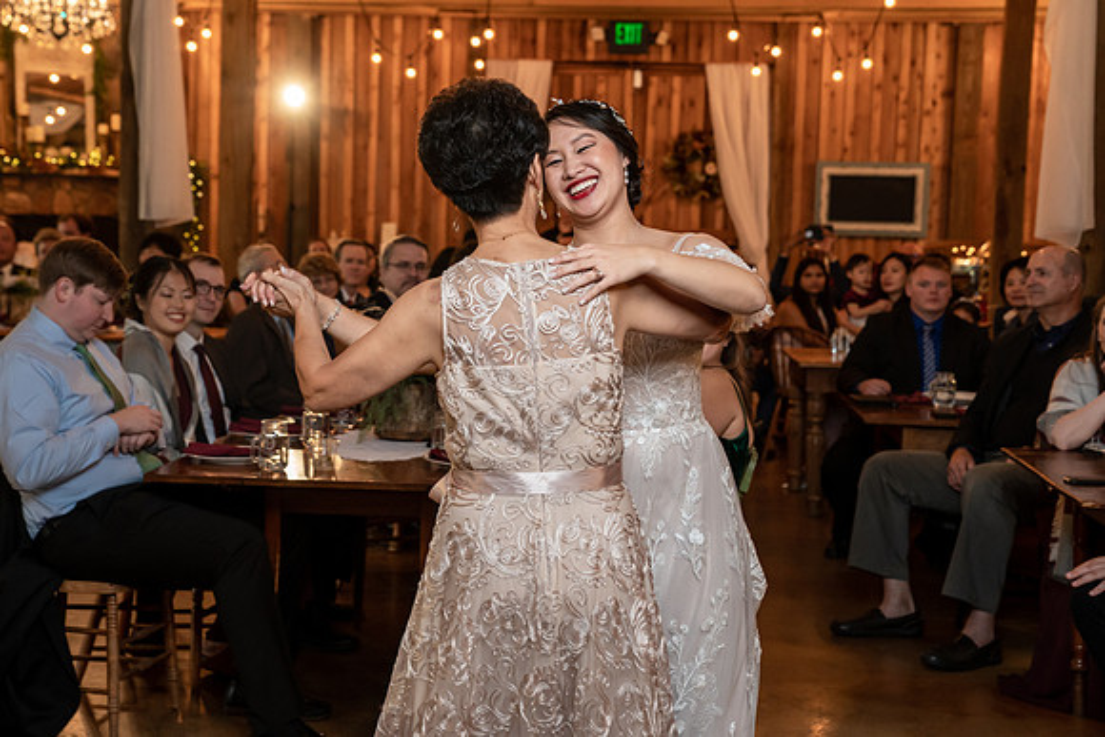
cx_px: 499
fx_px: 1892
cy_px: 333
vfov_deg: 22.0
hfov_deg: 32.5
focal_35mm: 62
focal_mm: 54
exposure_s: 1/100
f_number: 4
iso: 2000
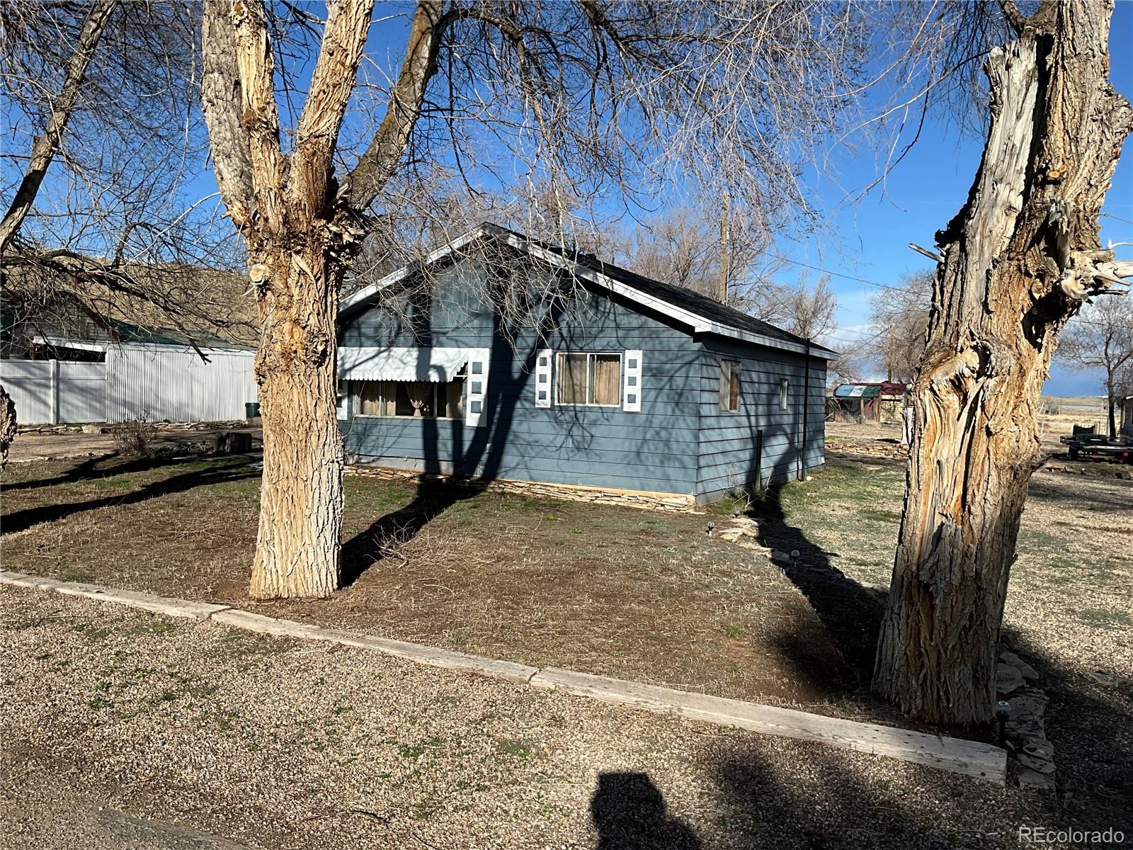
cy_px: 425
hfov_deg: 61.7
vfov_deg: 48.2
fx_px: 949
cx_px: 566
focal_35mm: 29
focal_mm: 3
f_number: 1.8
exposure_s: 1/2427
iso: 25
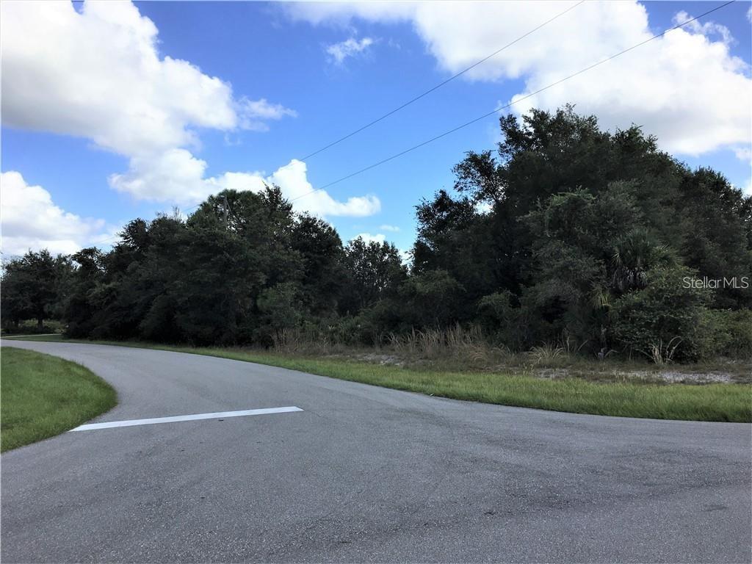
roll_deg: +0.4
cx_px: 376
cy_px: 282
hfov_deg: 61.7
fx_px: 630
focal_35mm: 29
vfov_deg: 48.2
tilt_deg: +4.0
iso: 25
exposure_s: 1/1709
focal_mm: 4.15
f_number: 2.2
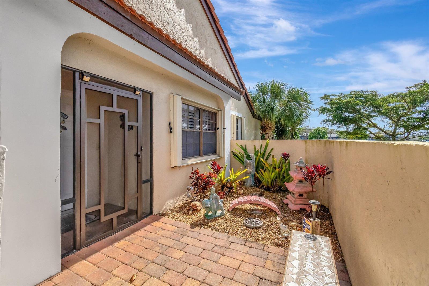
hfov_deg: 100.4
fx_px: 179
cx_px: 214
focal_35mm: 15
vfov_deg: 77.3
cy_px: 143
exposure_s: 1/4000
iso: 1000
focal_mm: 10
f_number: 8
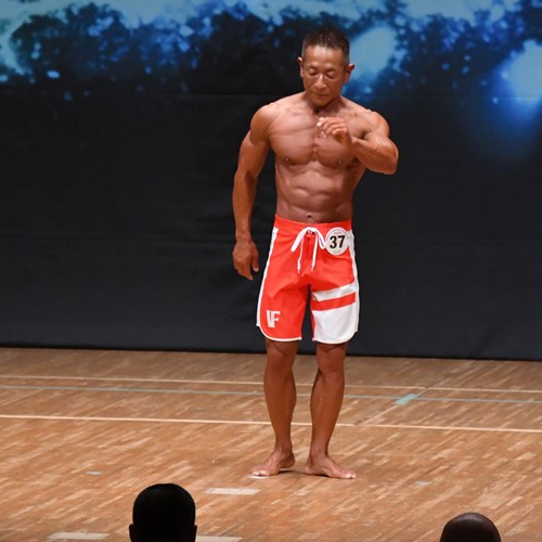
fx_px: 6643
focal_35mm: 375
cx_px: 328
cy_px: 272
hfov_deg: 4.7
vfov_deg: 4.7
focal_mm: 190
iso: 6400
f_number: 5.6
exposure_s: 1/400
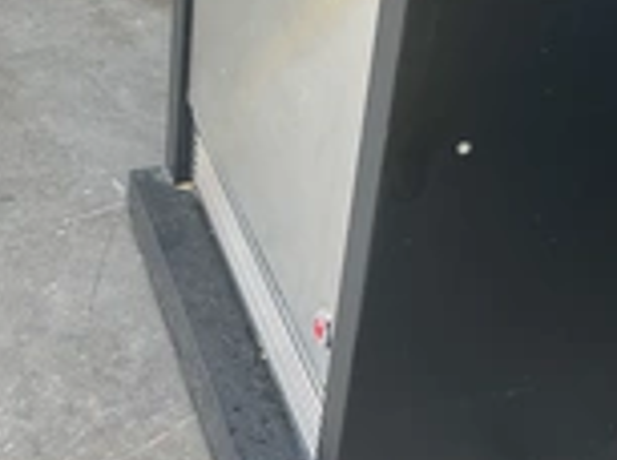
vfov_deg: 19.0
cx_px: 476
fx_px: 1351
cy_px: 61
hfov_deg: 25.4
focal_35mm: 76
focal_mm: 3
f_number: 1.8
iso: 20
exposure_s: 1/149
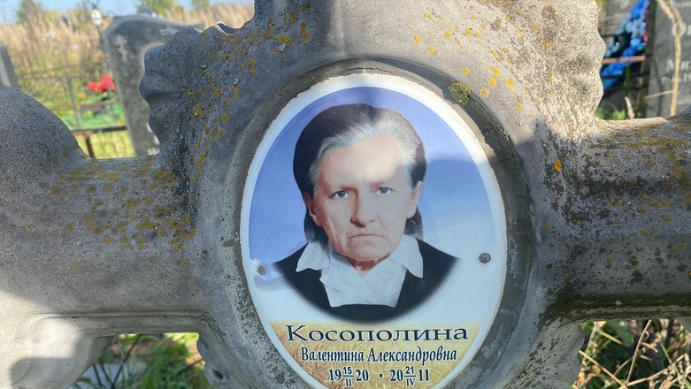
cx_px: 342
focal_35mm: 29
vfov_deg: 40.1
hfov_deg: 66.0
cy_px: 230
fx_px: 532
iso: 32
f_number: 1.8
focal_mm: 4.25
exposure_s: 1/990
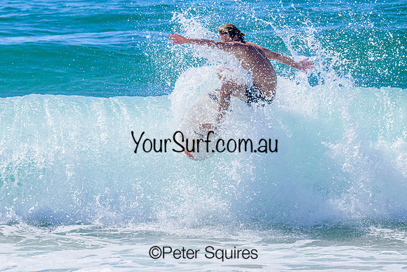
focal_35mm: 480
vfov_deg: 2.9
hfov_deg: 4.3
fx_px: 5425
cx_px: 163
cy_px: 109
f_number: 11
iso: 1100
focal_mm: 400
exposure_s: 1/2000
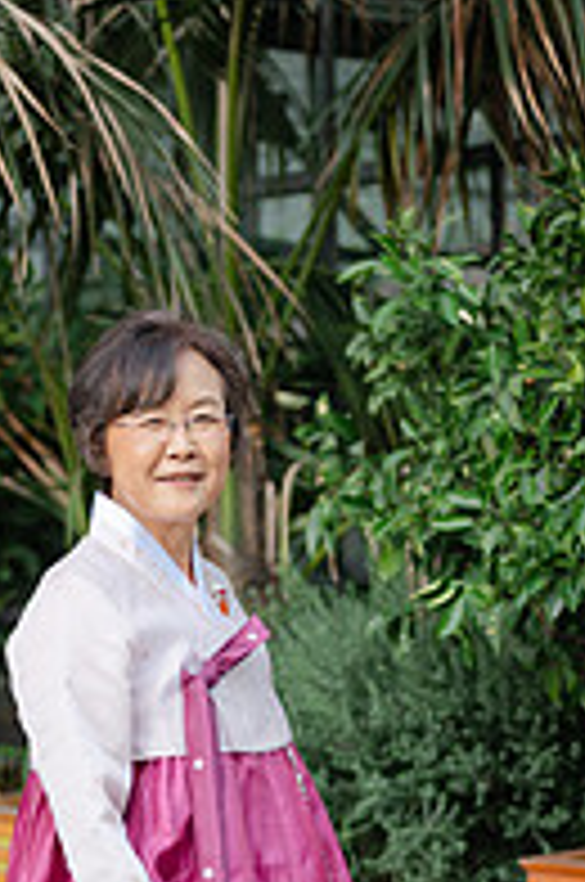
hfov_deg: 11.8
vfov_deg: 17.6
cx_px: 144
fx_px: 2813
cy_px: 747
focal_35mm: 115
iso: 80
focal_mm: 50
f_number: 1.8
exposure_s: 1/400
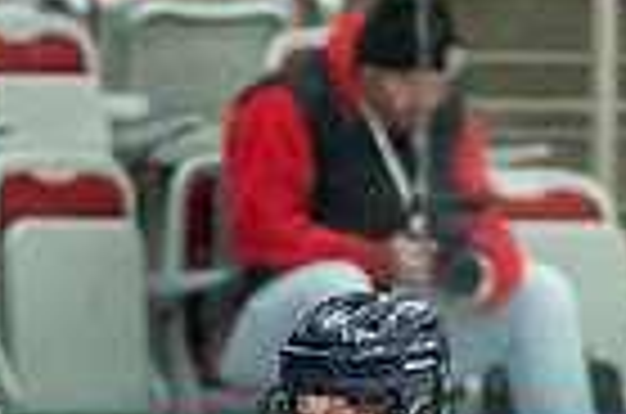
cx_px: 158
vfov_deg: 1.9
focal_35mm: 720
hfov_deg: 2.9
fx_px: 12491
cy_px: 1011
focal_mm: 140
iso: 4000
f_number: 2.8
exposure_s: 1/1600
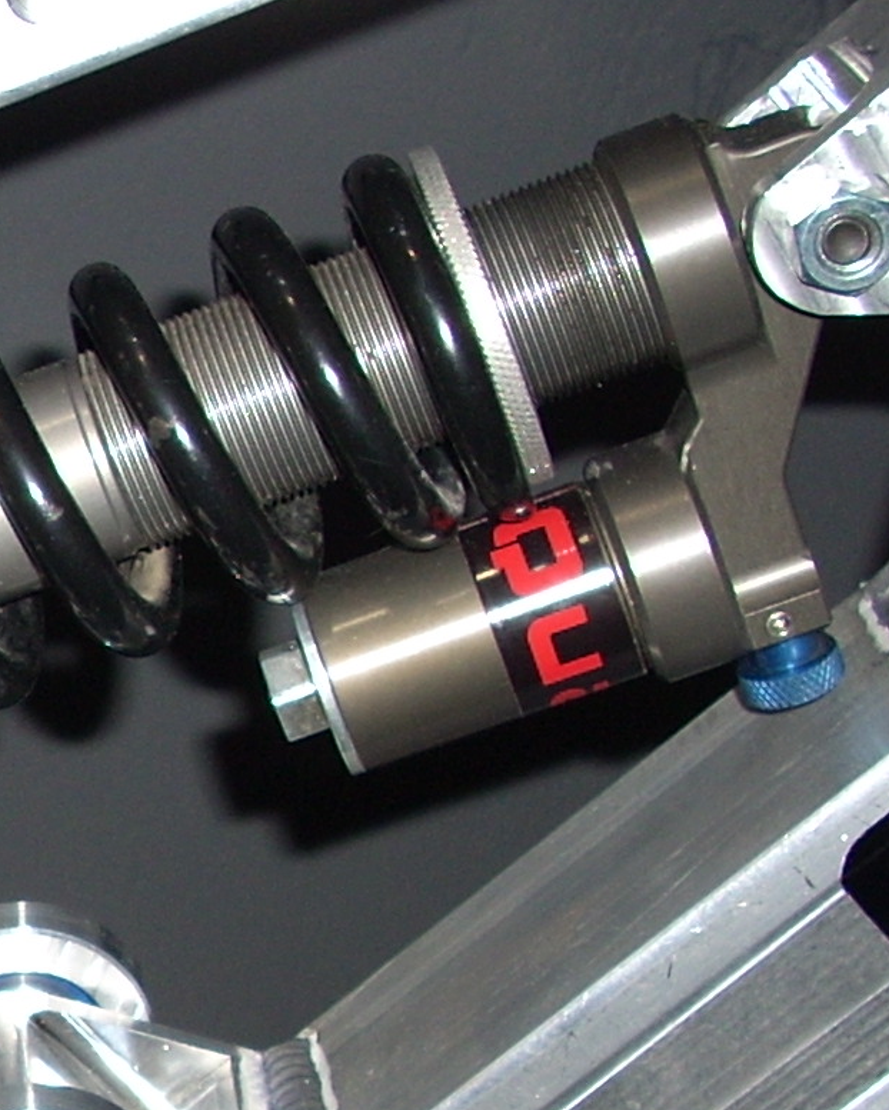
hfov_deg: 12.2
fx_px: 3912
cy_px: 944
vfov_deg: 16.0
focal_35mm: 119
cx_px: -535
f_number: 2.8
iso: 64
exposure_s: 1/60
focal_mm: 6.2
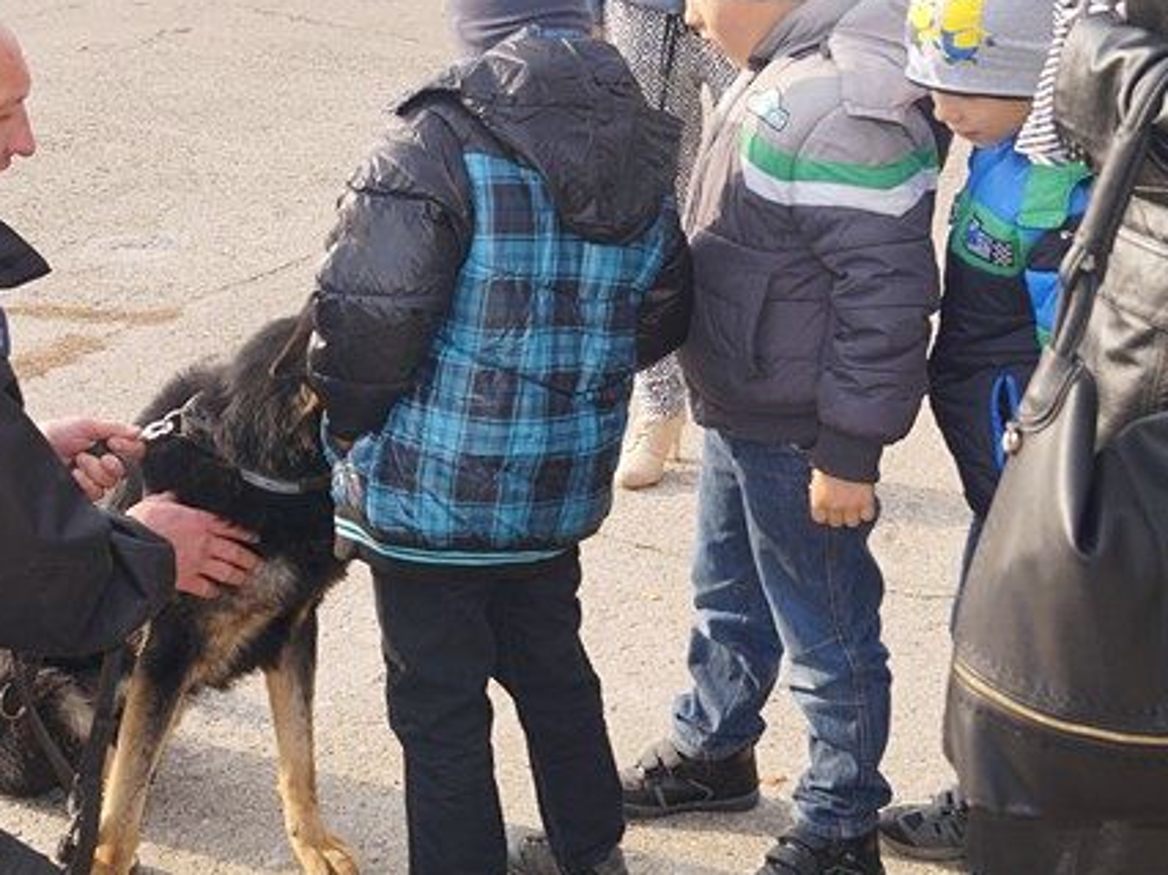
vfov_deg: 22.5
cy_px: 307
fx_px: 2192
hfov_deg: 29.5
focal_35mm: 65
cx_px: 354
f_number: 7.1
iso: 100
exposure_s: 1/160
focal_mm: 30
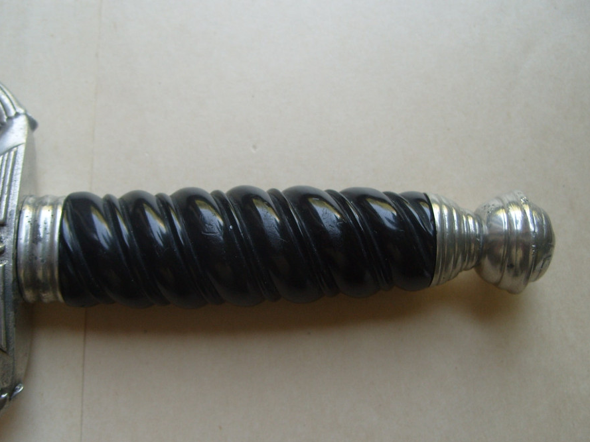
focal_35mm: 42
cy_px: 244
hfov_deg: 44.7
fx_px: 716
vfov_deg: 34.3
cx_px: 251
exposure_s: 1/60
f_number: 2.8
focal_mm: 7.8
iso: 100
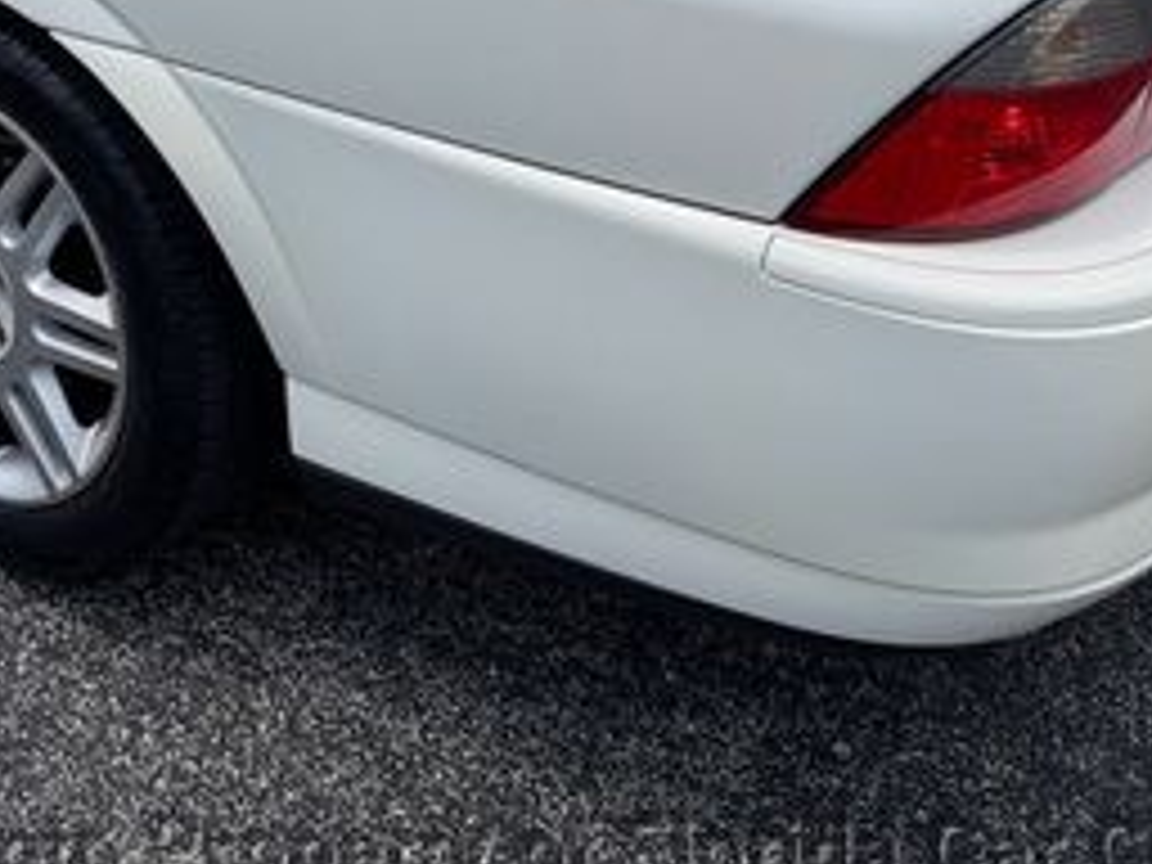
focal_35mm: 60
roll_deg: -1.0
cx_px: 198
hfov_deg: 31.2
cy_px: -135
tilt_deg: -21.0
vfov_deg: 22.7
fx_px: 1997
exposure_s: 1/3584
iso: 80
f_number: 1.78
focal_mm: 6.76
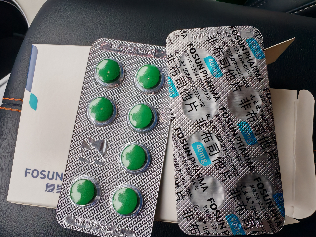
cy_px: 118
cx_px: 158
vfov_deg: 51.4
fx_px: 246
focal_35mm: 27
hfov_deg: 65.3
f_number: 2.2
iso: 160
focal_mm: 1.96
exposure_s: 1/52
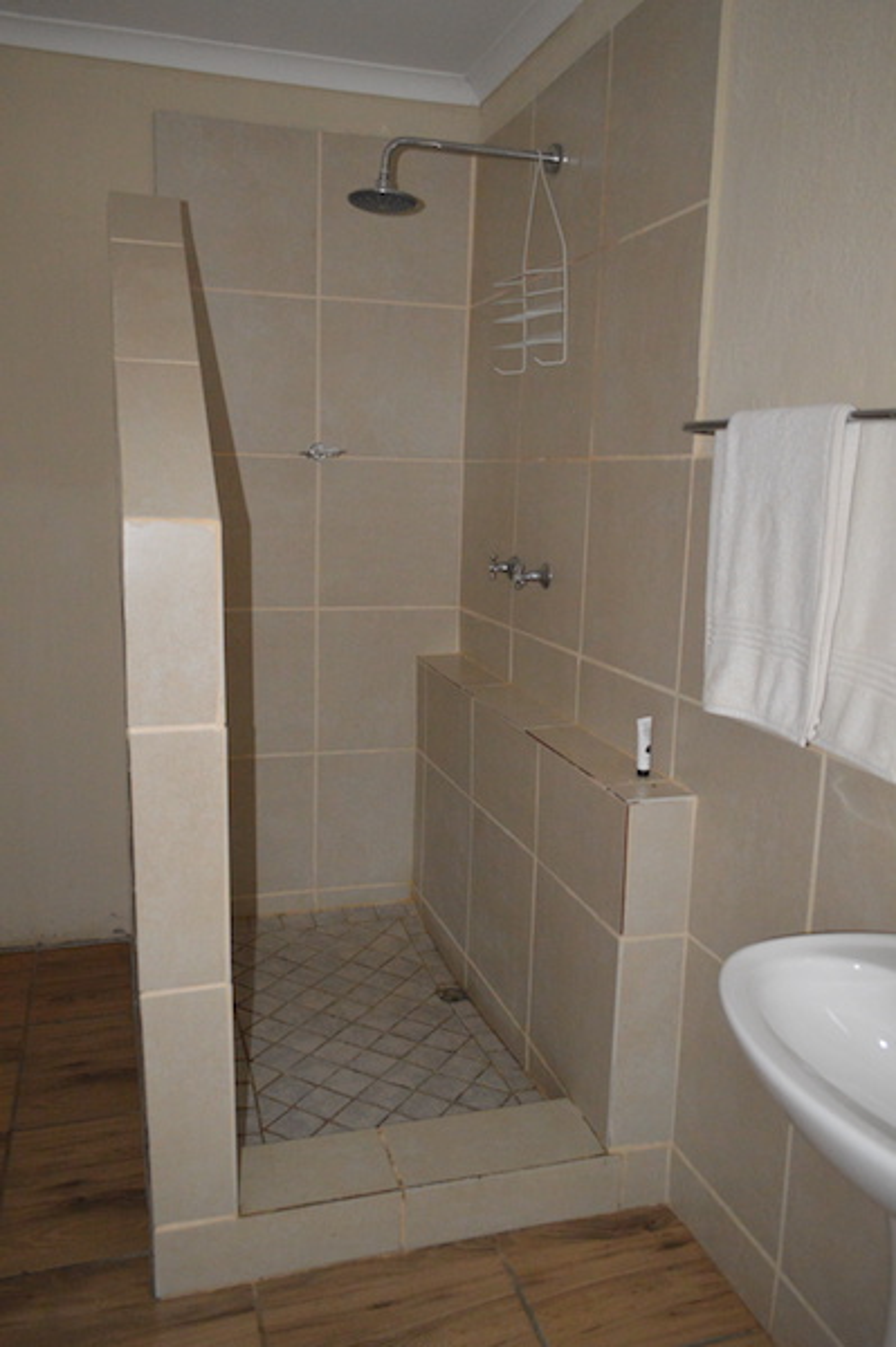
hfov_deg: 47.9
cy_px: 674
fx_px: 1010
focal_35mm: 27
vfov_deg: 67.4
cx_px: 448
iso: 3200
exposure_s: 1/60
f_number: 3.5
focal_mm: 18
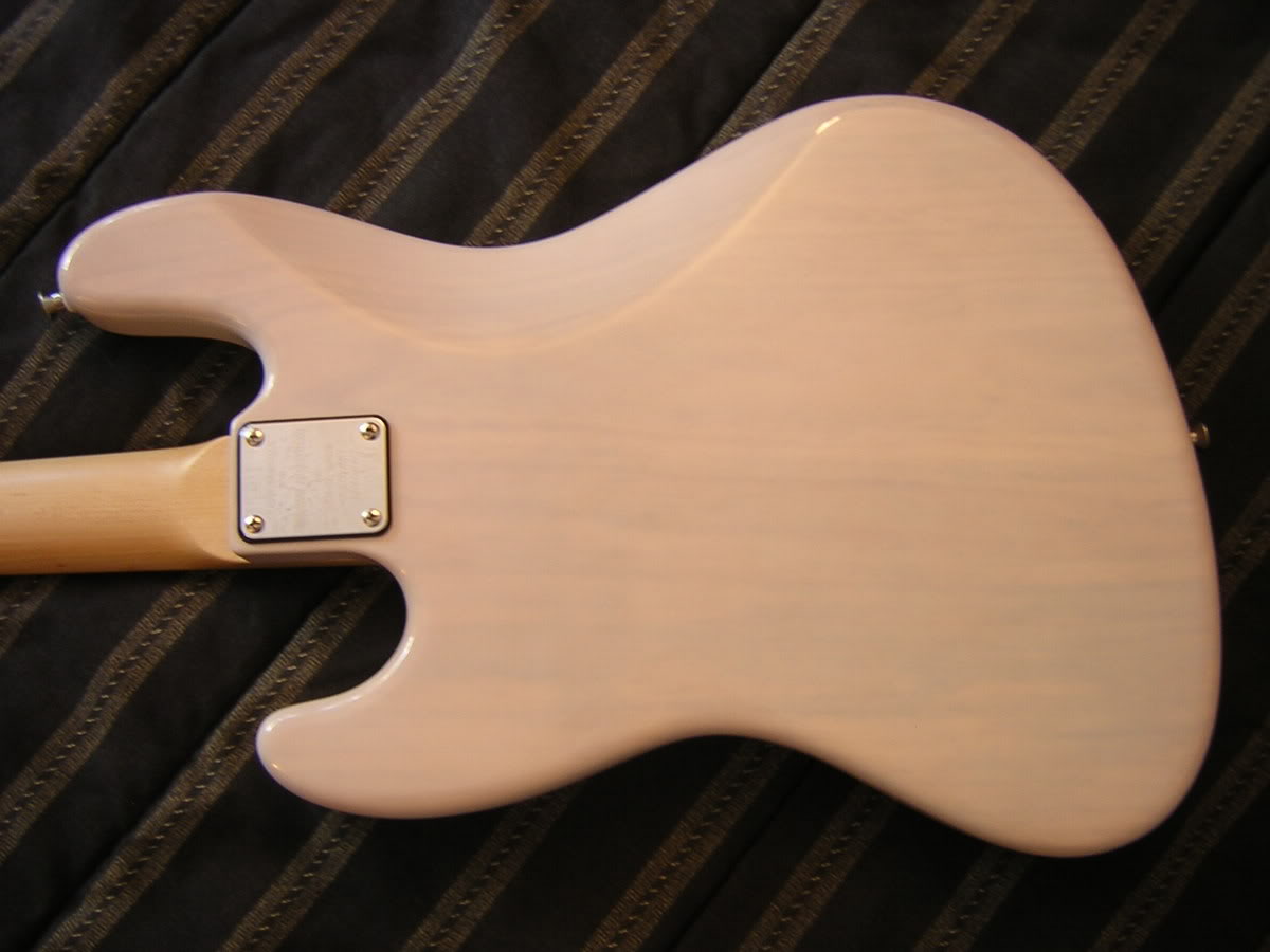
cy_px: 476
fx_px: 1321
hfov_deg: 51.4
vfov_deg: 39.7
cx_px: 635
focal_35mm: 36
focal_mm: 4.7
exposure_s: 1/3.7
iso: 100
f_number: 2.6
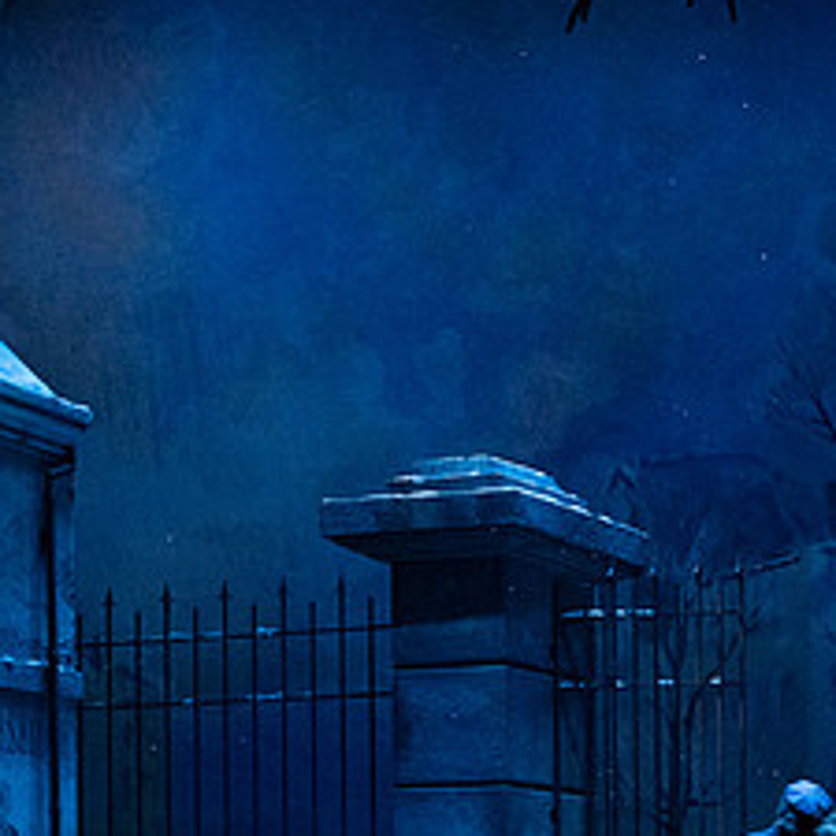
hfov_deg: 8.9
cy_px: 607
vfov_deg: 8.9
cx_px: 360
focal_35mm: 197
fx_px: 5383
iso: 20000
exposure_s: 1/320
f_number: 10
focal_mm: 90
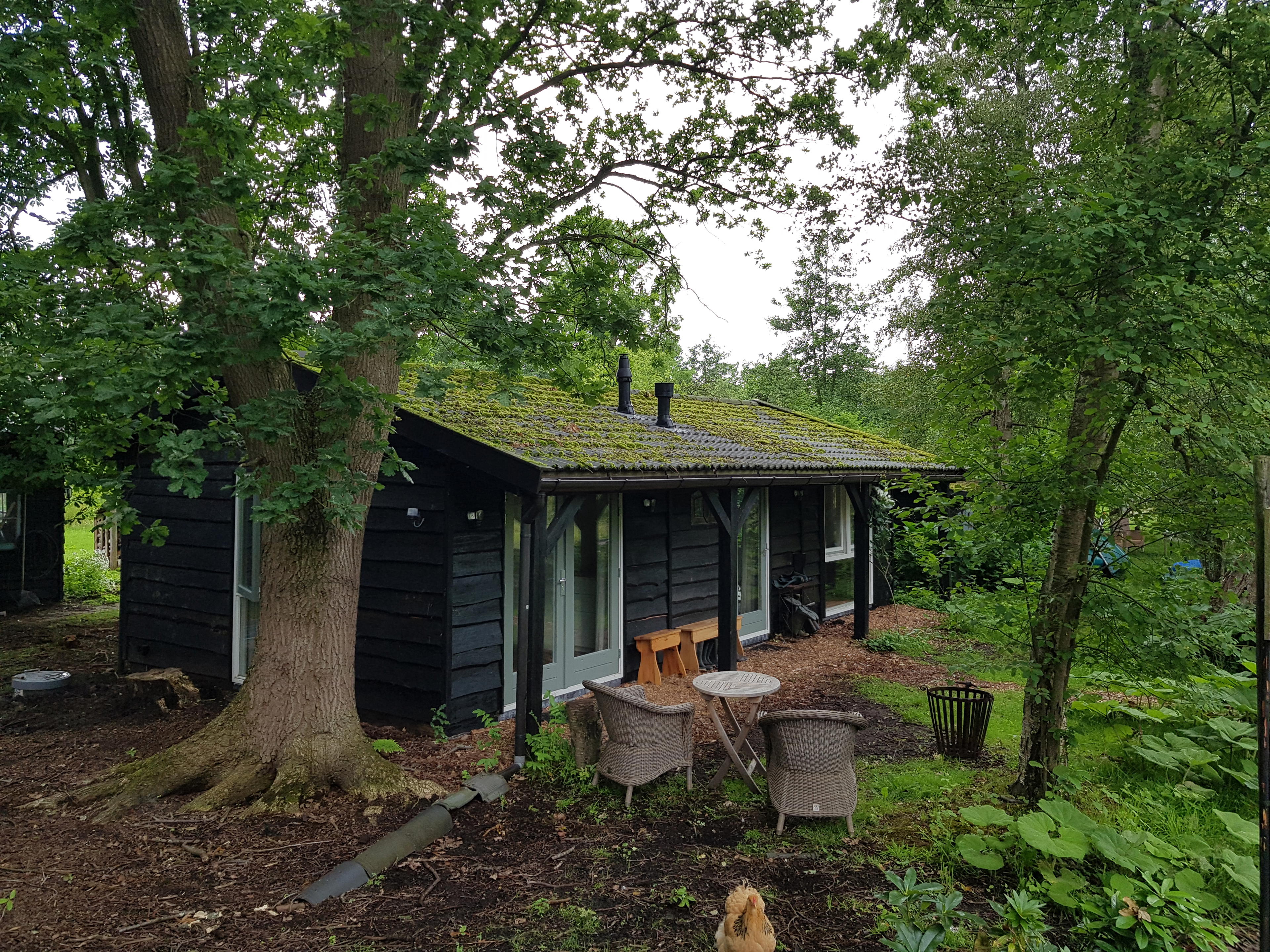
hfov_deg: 67.3
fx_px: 954
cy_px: 476
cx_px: 635
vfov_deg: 53.1
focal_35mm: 26
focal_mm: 4.2
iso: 40
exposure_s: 1/449
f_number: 1.7
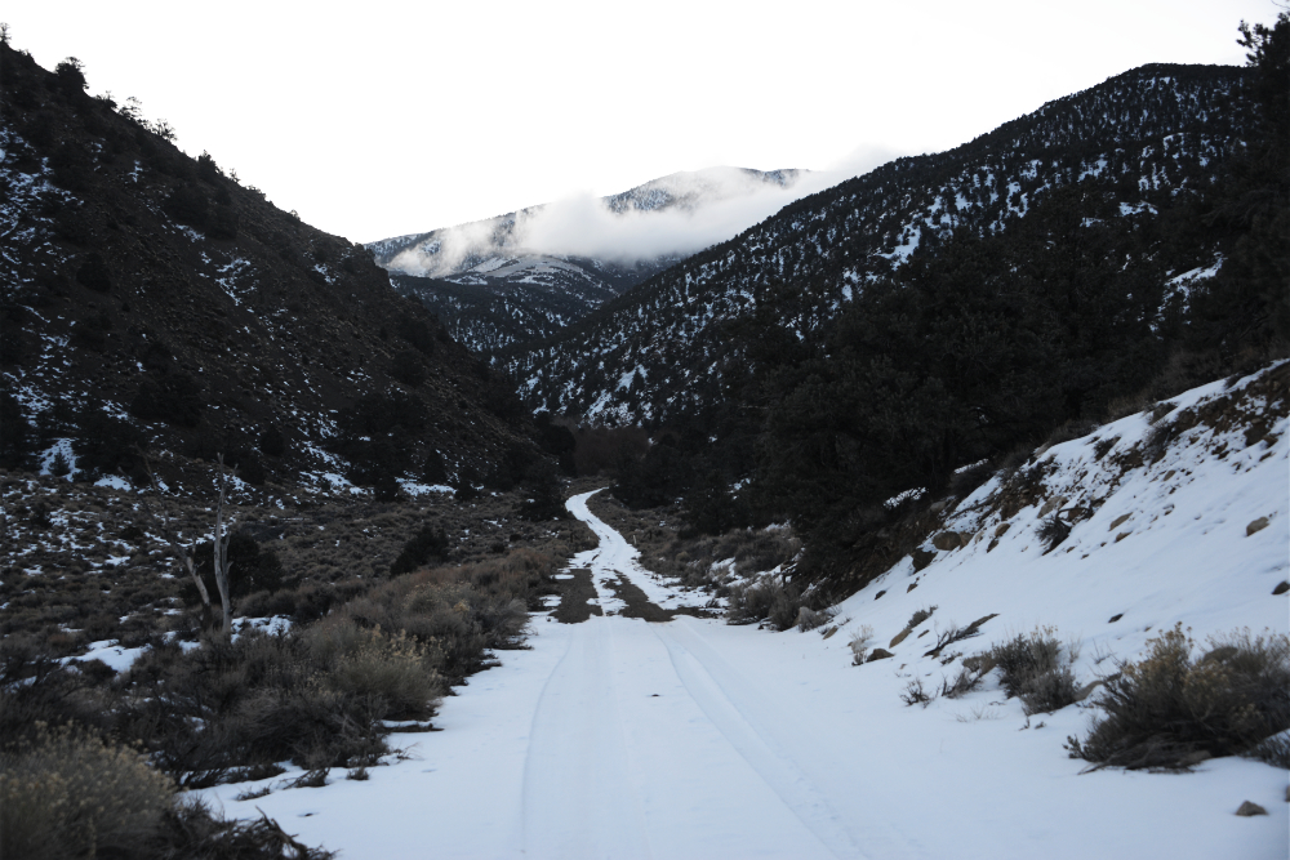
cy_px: 430
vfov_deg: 29.9
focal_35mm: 45
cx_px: 645
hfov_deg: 43.6
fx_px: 1613
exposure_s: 1/10
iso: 320
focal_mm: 45
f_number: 4.5
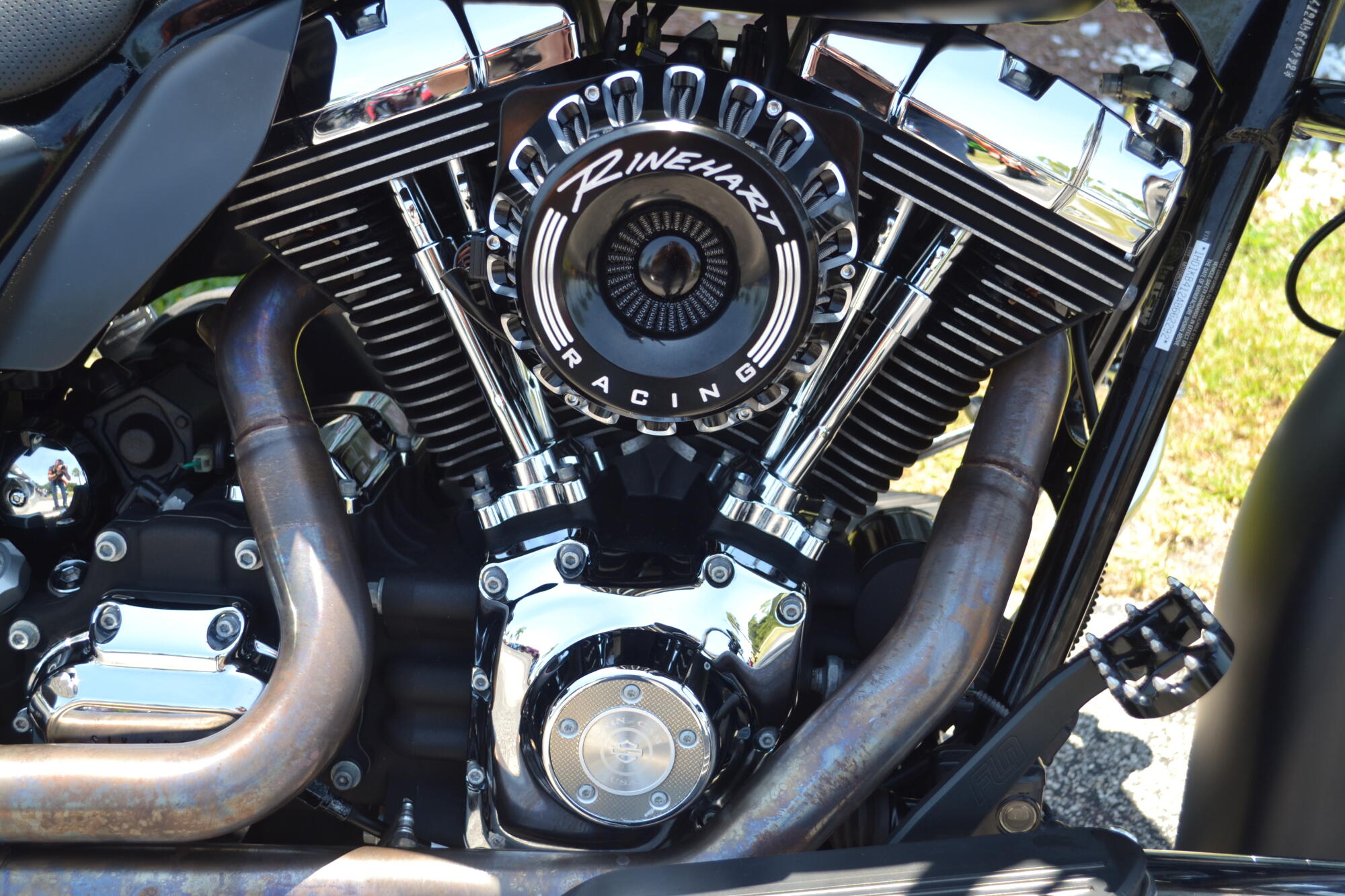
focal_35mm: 44
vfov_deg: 30.8
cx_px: 672
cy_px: 448
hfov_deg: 45.0
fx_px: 1625
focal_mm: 29
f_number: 4.5
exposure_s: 1/100
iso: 100
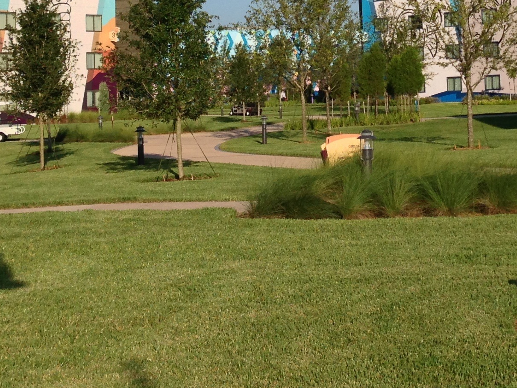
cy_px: -37
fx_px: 1330
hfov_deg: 21.8
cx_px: 382
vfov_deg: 16.1
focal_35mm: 89
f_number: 2.4
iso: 50
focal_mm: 4.13
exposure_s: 1/2262
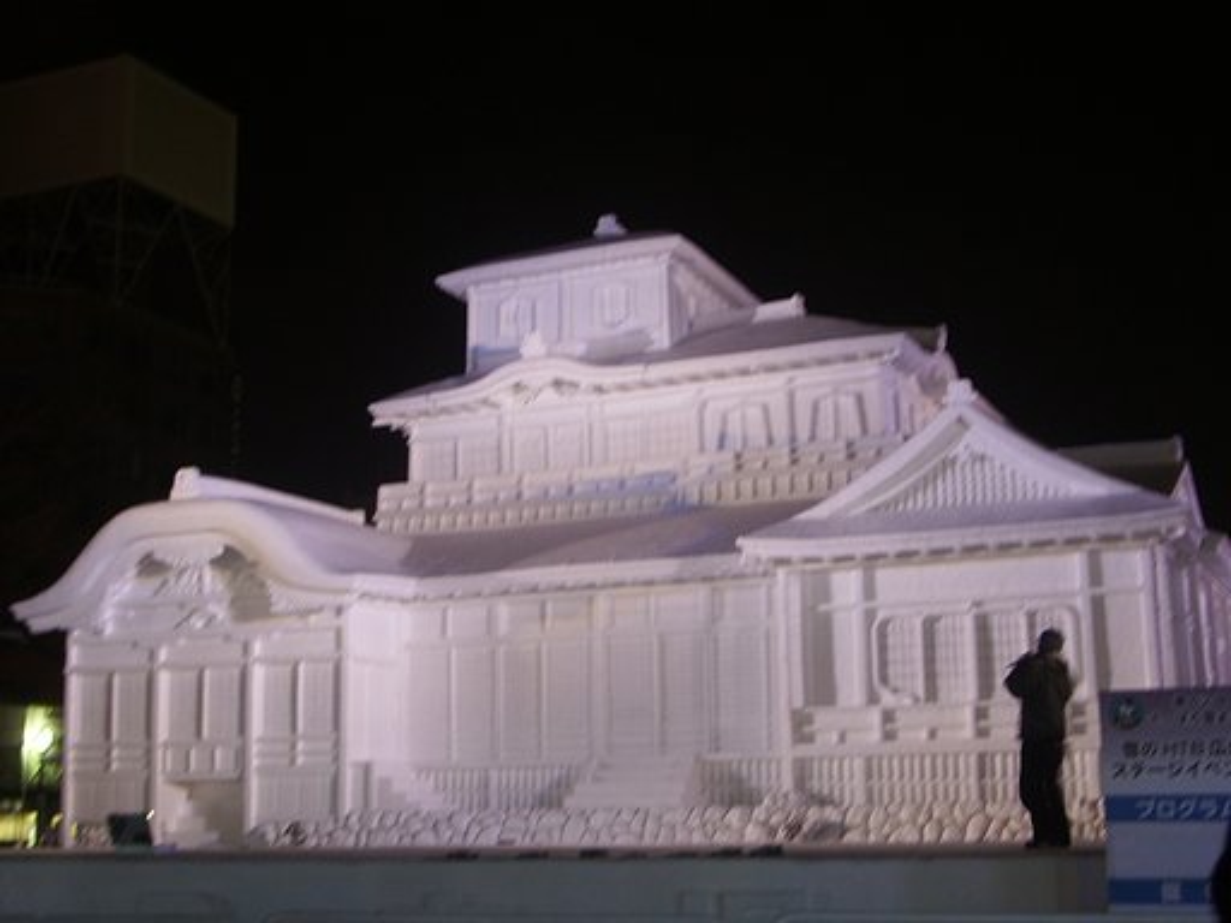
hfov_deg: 38.2
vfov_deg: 29.1
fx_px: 1778
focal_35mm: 50
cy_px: 462
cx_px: 616
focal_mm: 8.2
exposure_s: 1/6
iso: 100
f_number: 3.1
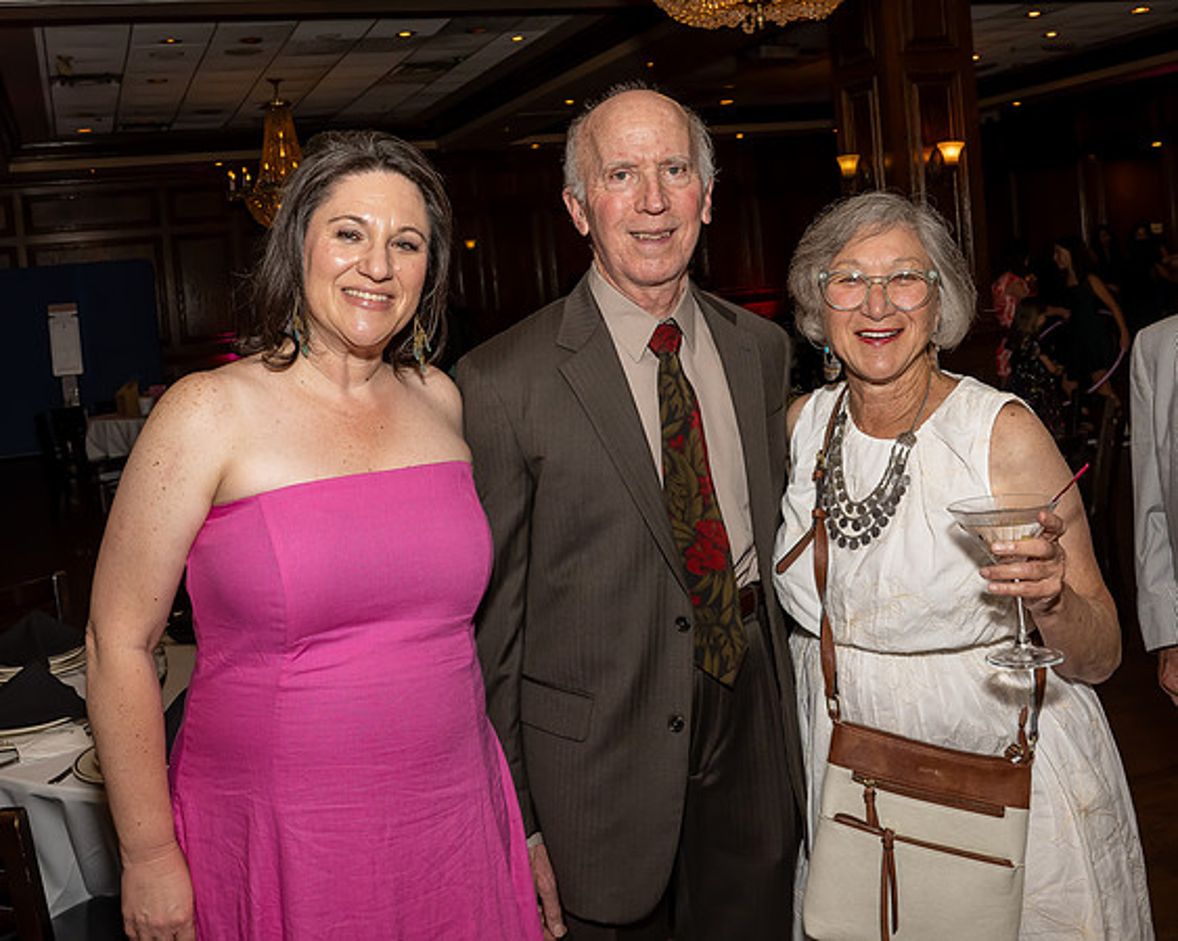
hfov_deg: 47.9
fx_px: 1320
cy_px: 333
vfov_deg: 38.9
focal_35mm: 38
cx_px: 478
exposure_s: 1/250
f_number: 8
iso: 500
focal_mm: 26
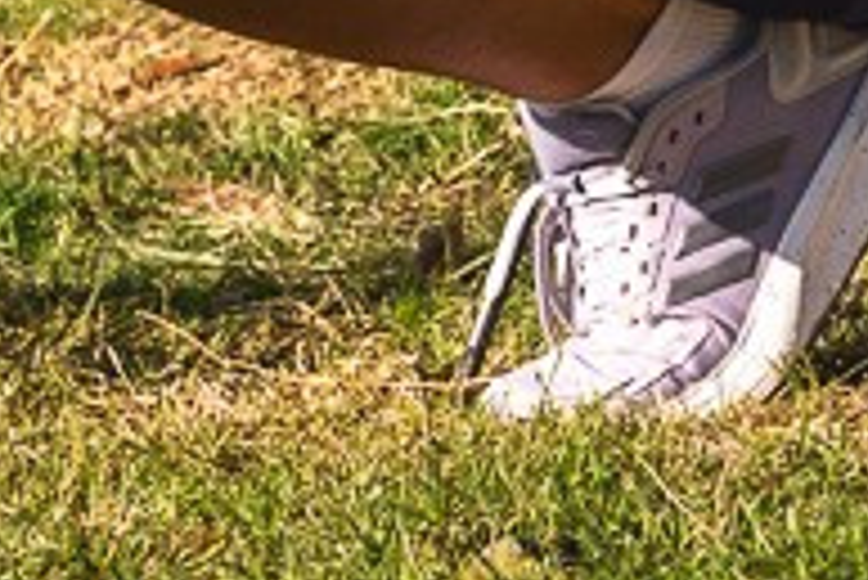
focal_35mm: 960
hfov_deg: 2.1
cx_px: 126
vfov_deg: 1.4
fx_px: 23163
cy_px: -1023
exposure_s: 1/1250
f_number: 8
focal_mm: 145
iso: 320
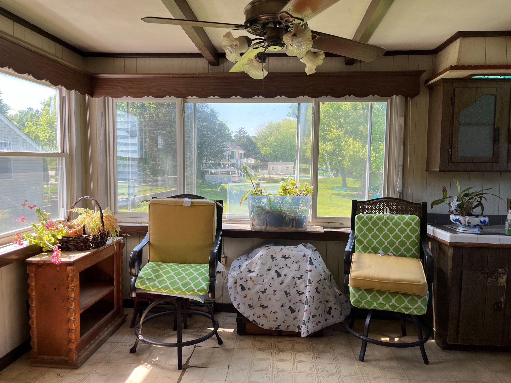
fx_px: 384
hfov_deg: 67.3
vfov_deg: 53.1
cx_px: 256
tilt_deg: -4.3
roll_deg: -0.4
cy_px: 192
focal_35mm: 26
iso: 50
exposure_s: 1/307
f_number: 1.6
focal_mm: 5.1
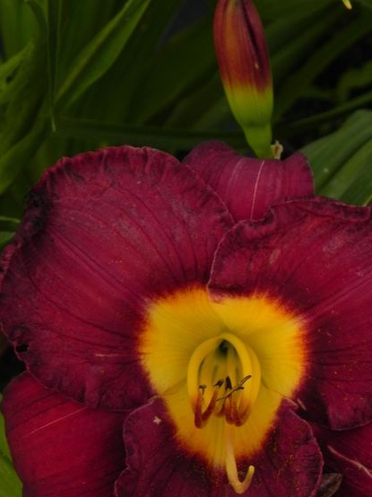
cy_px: 321
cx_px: 240
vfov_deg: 8.5
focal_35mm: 232
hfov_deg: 6.4
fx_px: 3326
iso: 160
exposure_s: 1/30
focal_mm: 28.8
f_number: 5.6
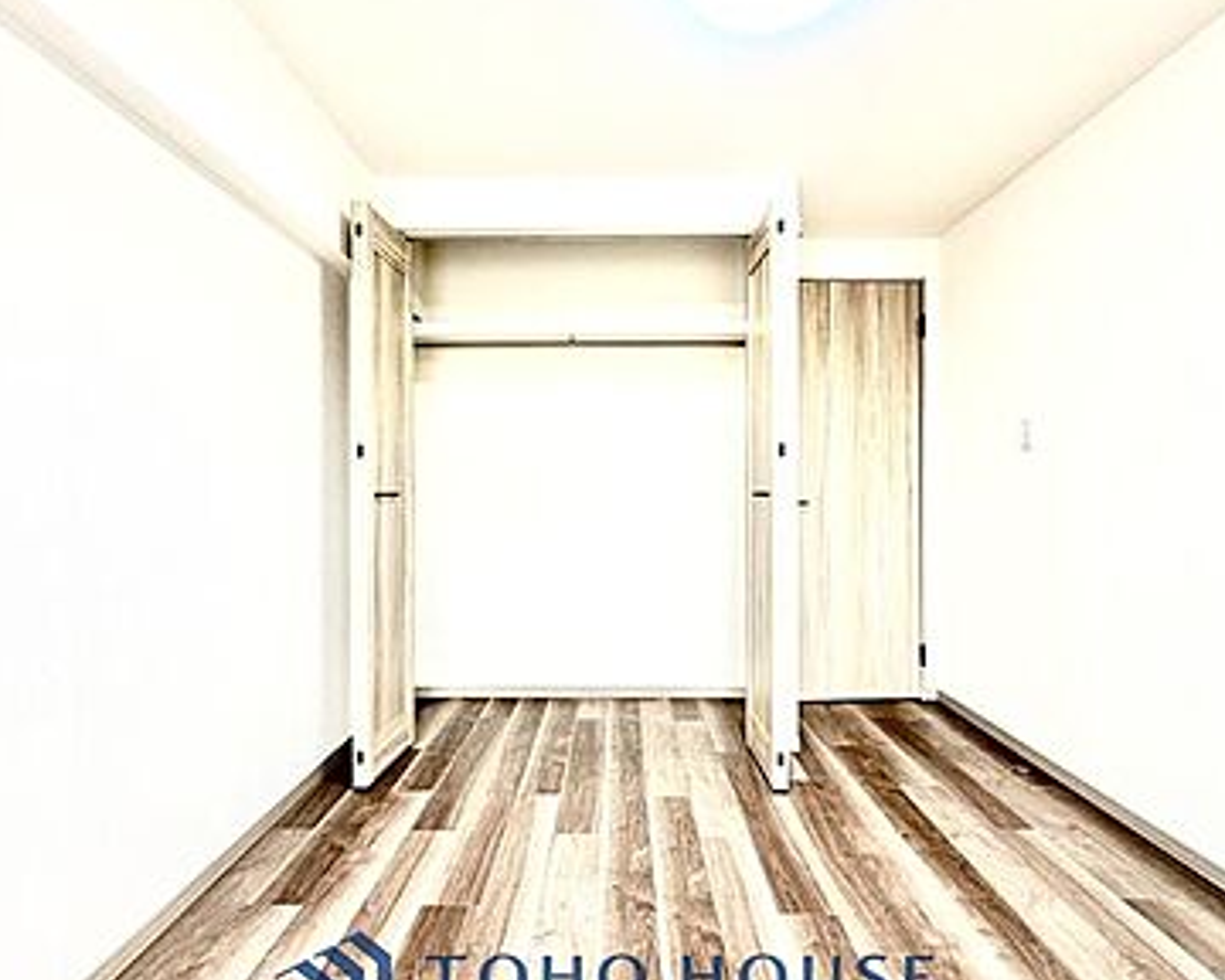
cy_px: 493
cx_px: 612
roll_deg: +0.1
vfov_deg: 77.0
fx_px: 616
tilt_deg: +0.2
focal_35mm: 17
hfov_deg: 89.6
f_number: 2.2
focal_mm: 2.22
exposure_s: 1/121
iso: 160
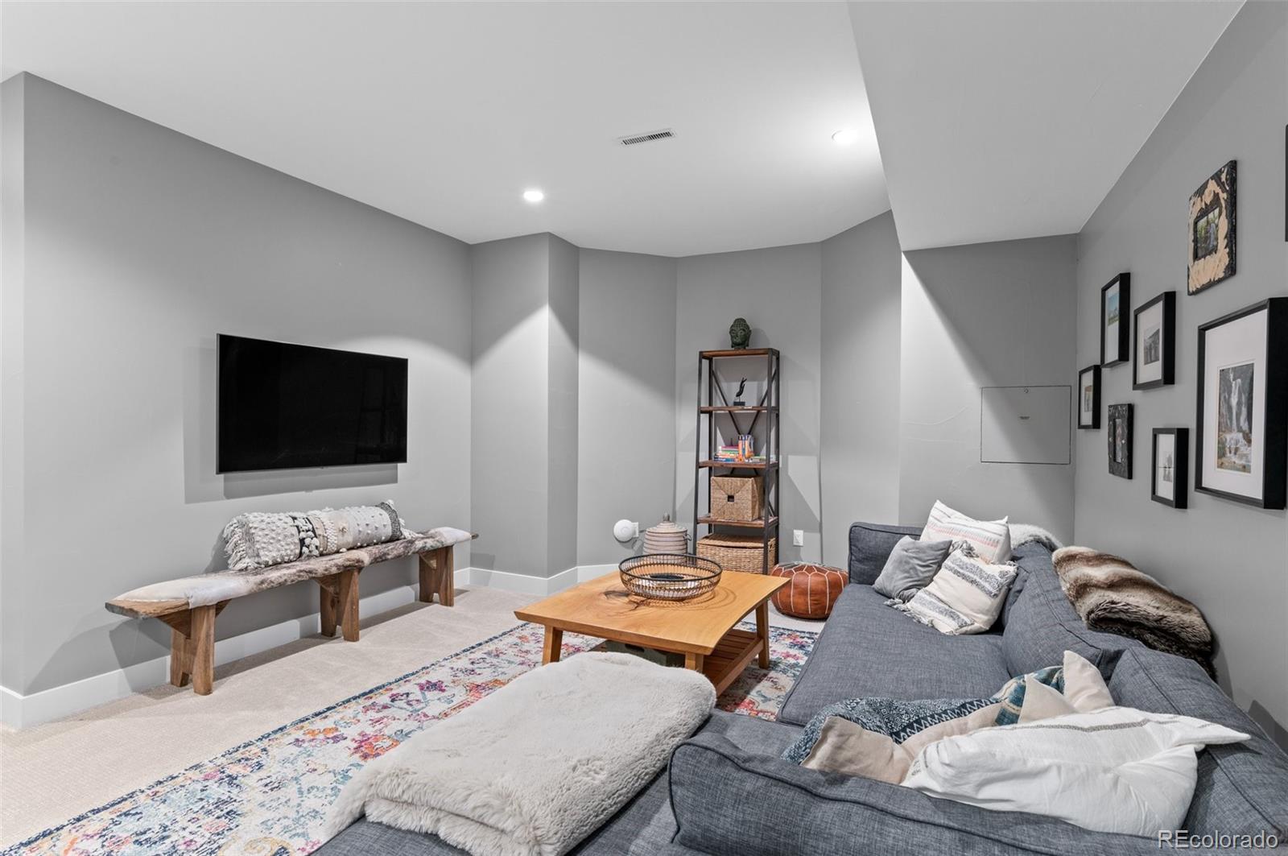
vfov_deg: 70.3
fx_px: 608
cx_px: 644
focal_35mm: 17
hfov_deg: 93.3
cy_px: 428
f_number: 8
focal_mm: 17
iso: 400
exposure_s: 1.6
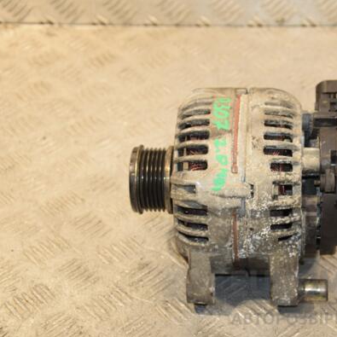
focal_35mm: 93
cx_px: 215
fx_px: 1024
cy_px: 170
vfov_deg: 18.7
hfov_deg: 18.6
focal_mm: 48
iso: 800
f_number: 5
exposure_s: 1/200
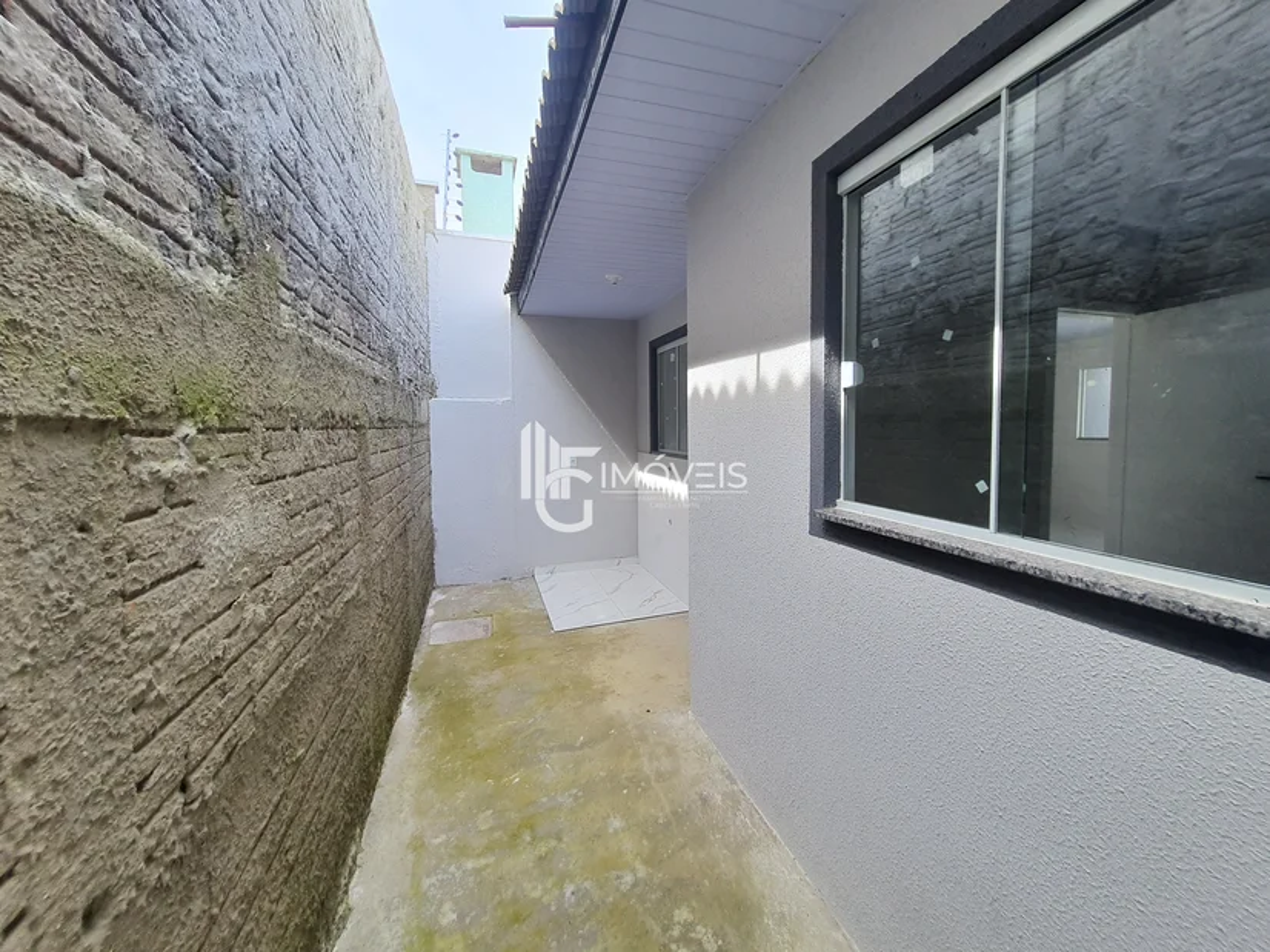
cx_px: 635
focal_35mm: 13
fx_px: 477
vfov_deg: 89.9
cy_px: 476
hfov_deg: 106.2
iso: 50
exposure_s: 1/176
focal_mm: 1.74
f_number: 2.2
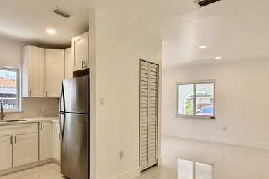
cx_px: 114
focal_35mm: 25
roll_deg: -0.3
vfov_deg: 51.1
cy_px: 106
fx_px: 187
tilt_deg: -1.1
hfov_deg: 71.1
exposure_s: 1/135
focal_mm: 2.22
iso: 64
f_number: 2.2
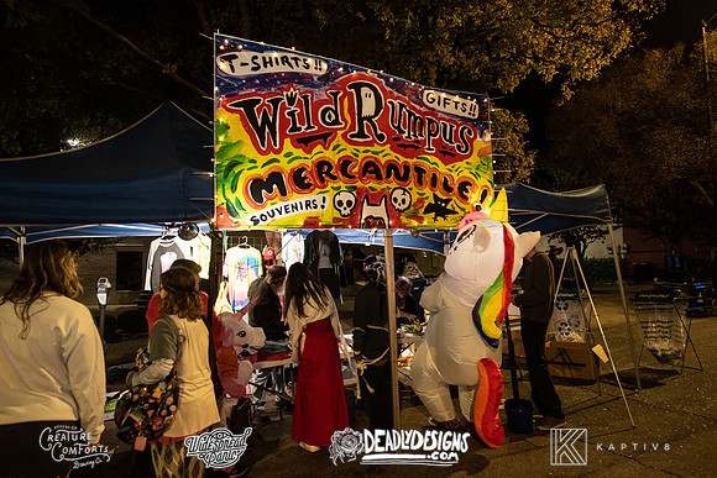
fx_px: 418
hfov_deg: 81.2
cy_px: 239
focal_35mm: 21
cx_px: 358
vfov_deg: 59.5
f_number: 3.5
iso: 2000
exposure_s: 1/60
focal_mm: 21
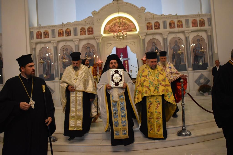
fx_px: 214
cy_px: 78
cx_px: 116
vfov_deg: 40.0
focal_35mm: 33
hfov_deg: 57.2
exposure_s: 1/250
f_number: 3.8
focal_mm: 22
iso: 3200
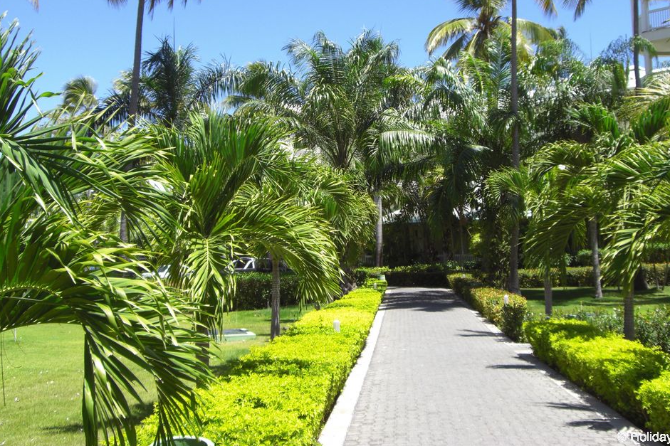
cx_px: 356
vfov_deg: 31.1
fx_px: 800
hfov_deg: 45.4
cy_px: 175
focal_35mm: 43
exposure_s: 1/640
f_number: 2.7
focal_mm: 6.2
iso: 64
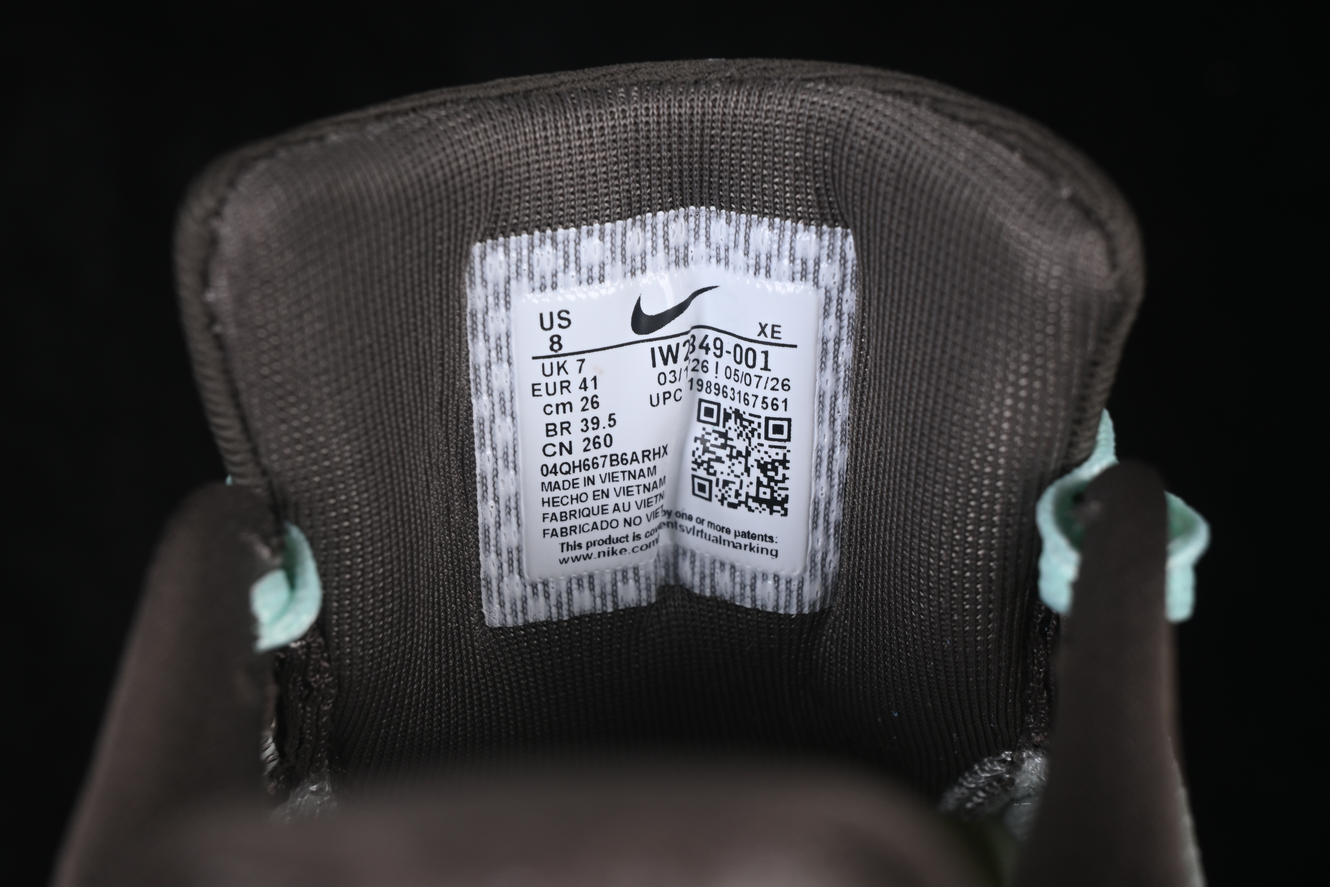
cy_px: 444
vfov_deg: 18.2
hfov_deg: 27.0
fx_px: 2771
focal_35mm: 75
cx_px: 665
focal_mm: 50
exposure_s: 1/80
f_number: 8
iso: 160
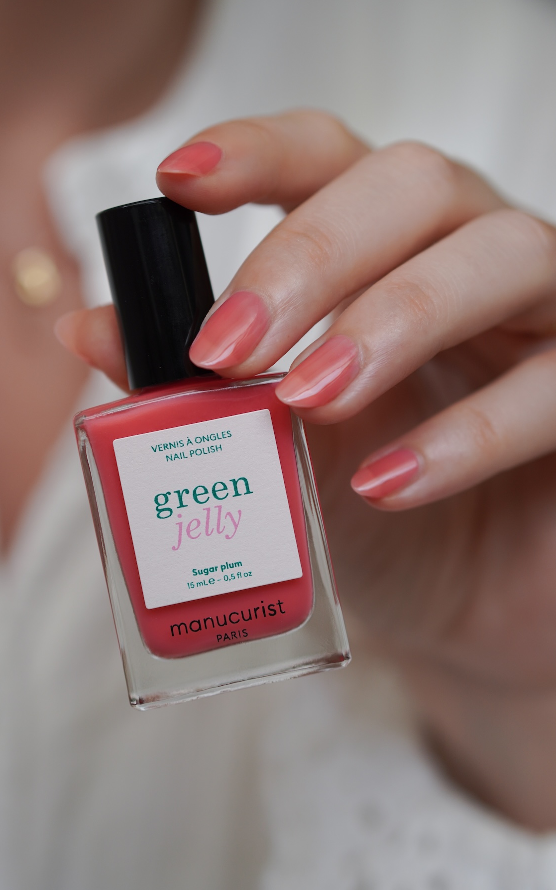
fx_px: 1867
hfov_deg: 16.9
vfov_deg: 26.8
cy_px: 442
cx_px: 280
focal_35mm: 77
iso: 200
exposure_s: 1/400
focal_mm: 50
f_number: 2.8
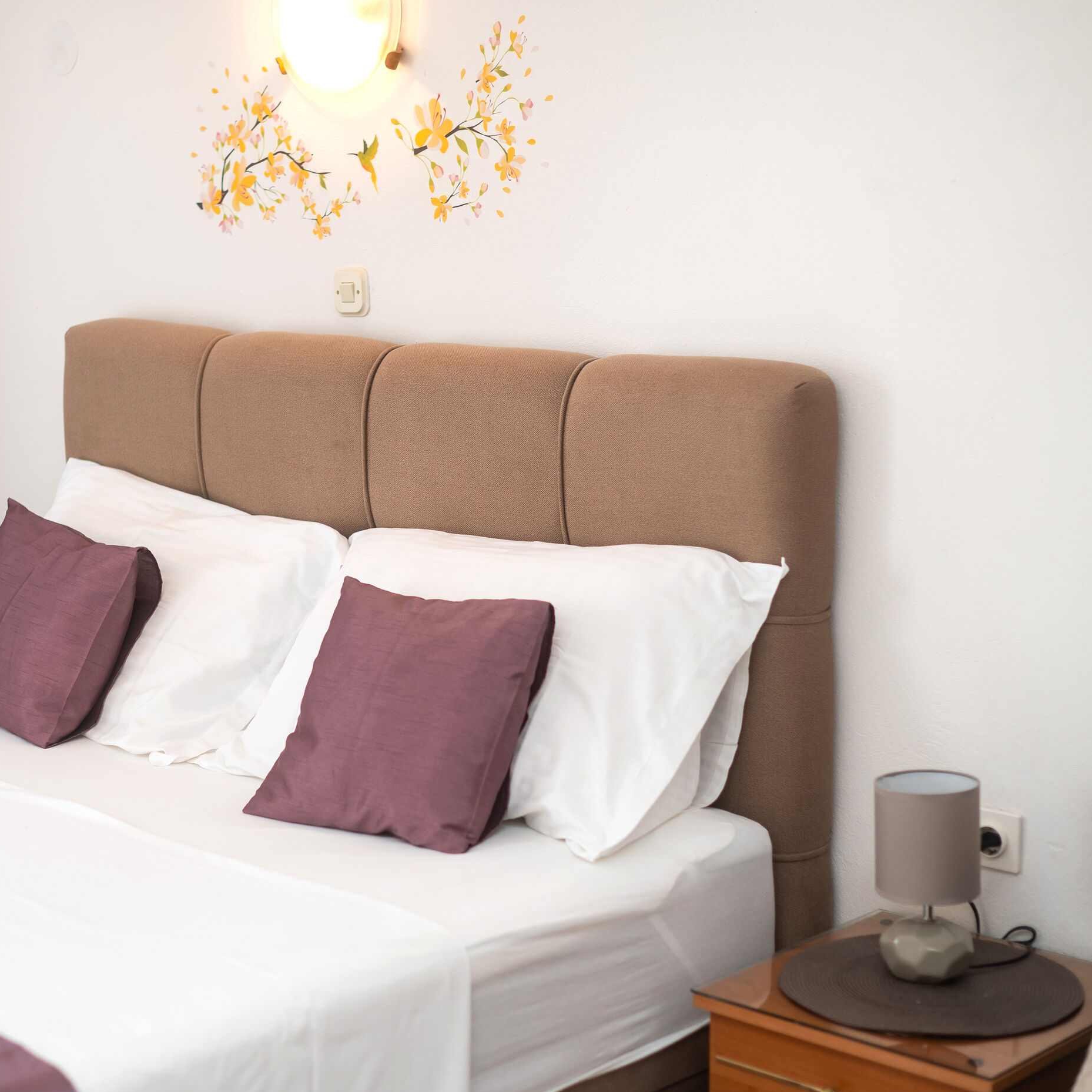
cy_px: 546
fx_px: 2284
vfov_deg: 26.9
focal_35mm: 64
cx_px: 377
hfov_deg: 26.8
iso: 320
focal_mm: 50
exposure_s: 1/200
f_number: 2
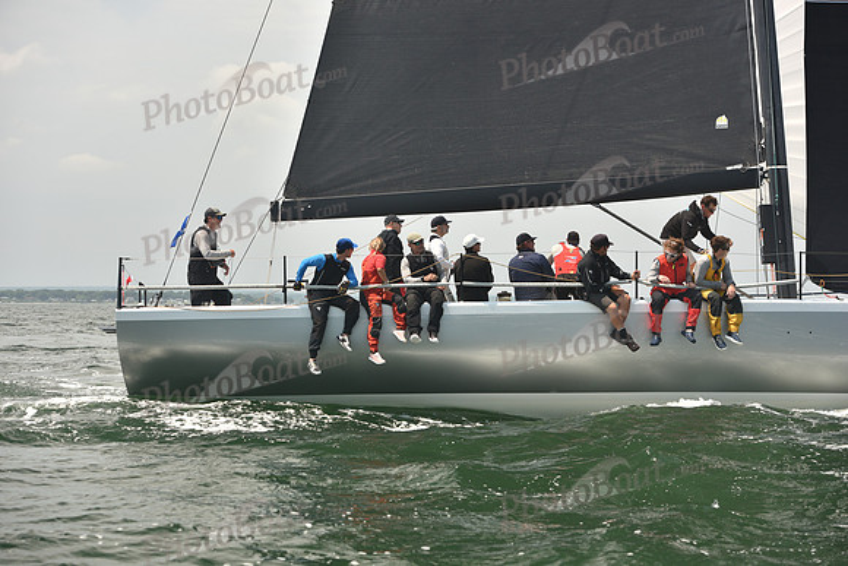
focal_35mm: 70
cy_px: 283
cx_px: 424
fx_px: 1649
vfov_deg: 19.5
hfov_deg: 28.8
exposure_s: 1/640
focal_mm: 70
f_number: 4.5
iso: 250
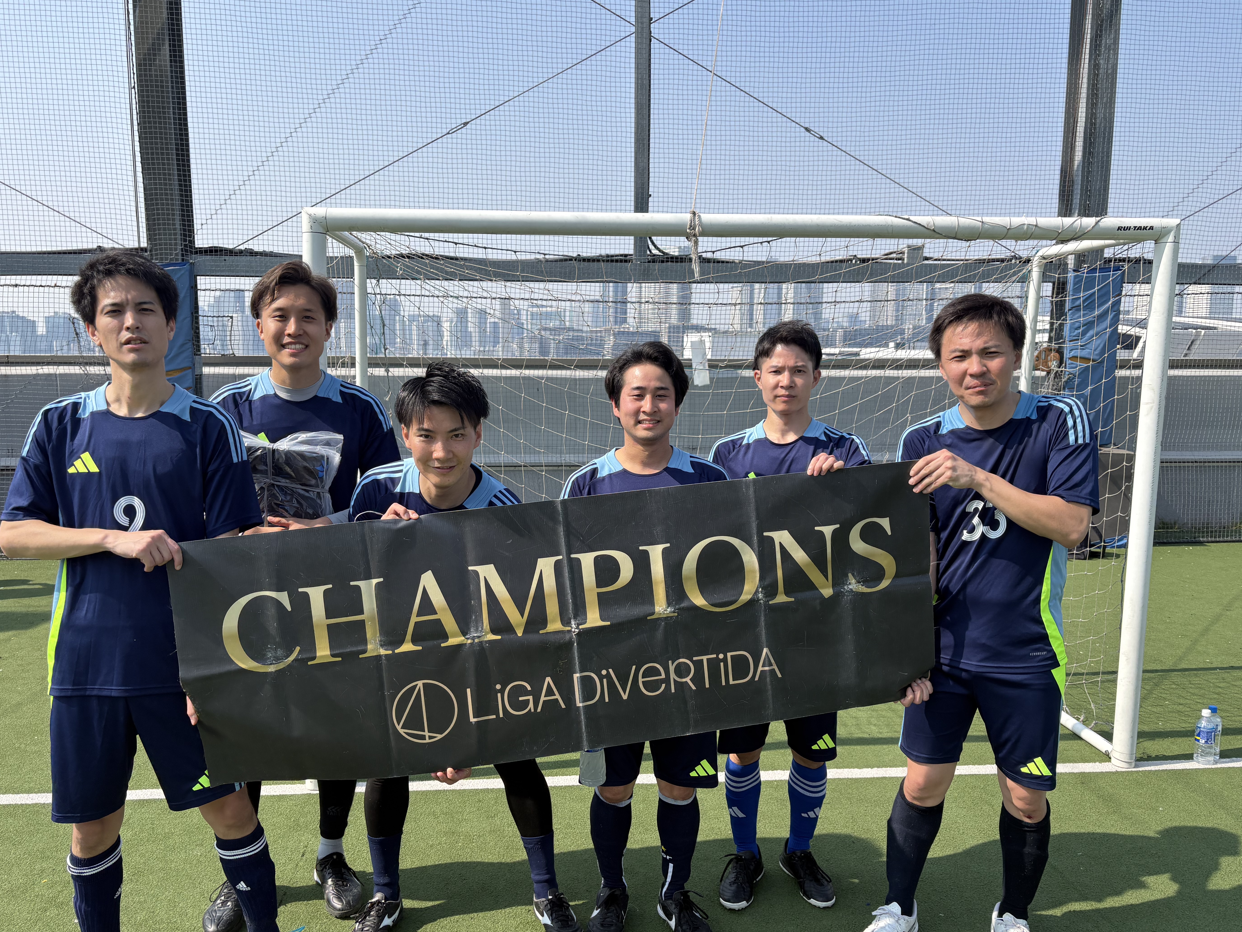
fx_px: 969
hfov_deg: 65.3
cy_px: 474
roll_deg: +0.5
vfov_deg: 51.4
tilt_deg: -7.9
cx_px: 612
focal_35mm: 27
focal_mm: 5.96
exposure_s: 1/2141
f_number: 1.6
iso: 50
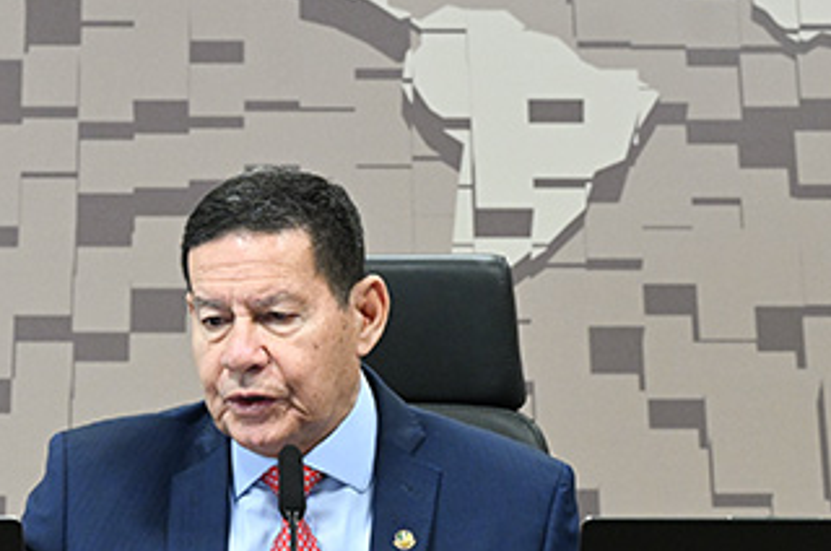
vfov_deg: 5.1
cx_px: 319
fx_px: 6197
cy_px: 546
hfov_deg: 7.7
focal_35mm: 269
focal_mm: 100
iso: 4000
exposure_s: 1/200
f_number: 4.5
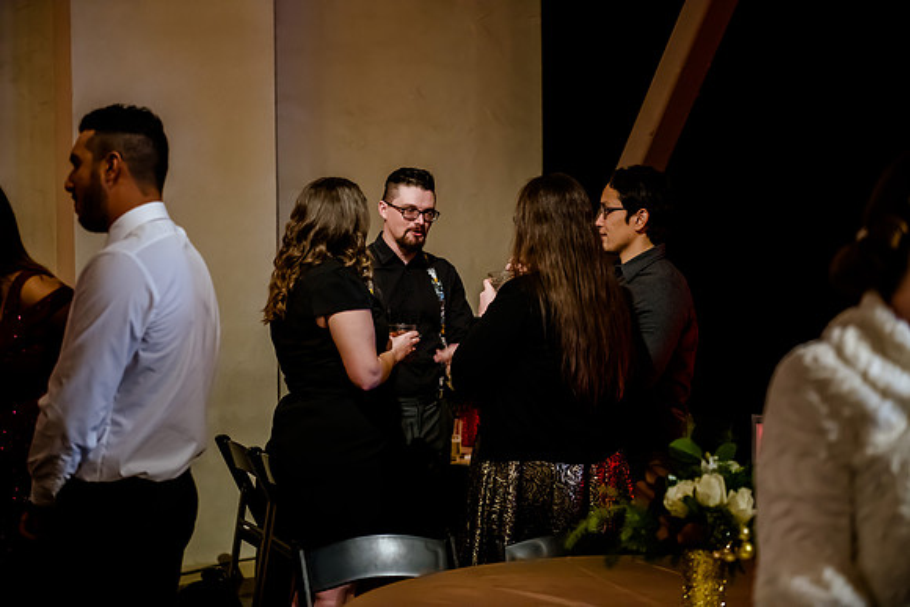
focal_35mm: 70
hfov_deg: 28.8
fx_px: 1770
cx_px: 455
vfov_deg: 19.5
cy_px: 304
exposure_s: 1/125
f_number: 2.8
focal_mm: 70
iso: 5000
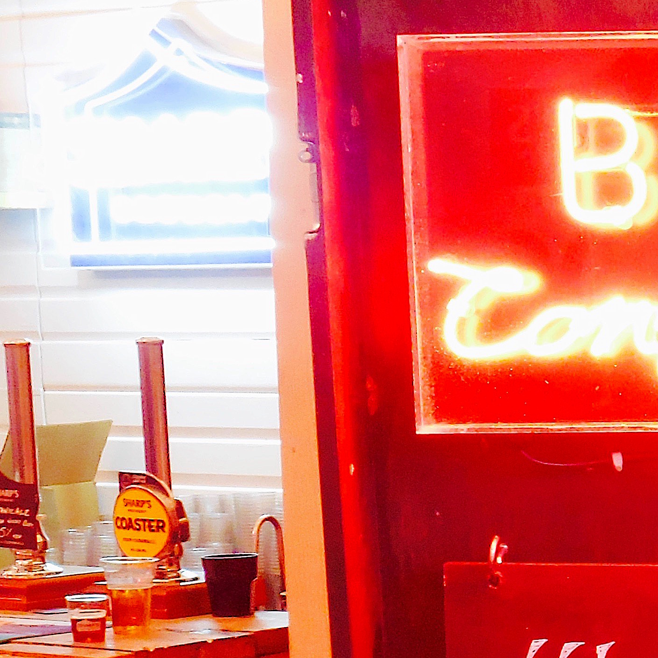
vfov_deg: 15.1
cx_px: 973
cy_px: 683
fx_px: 2430
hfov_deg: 14.4
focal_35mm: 113
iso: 400
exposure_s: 1/8
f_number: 4.5
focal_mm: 6.9
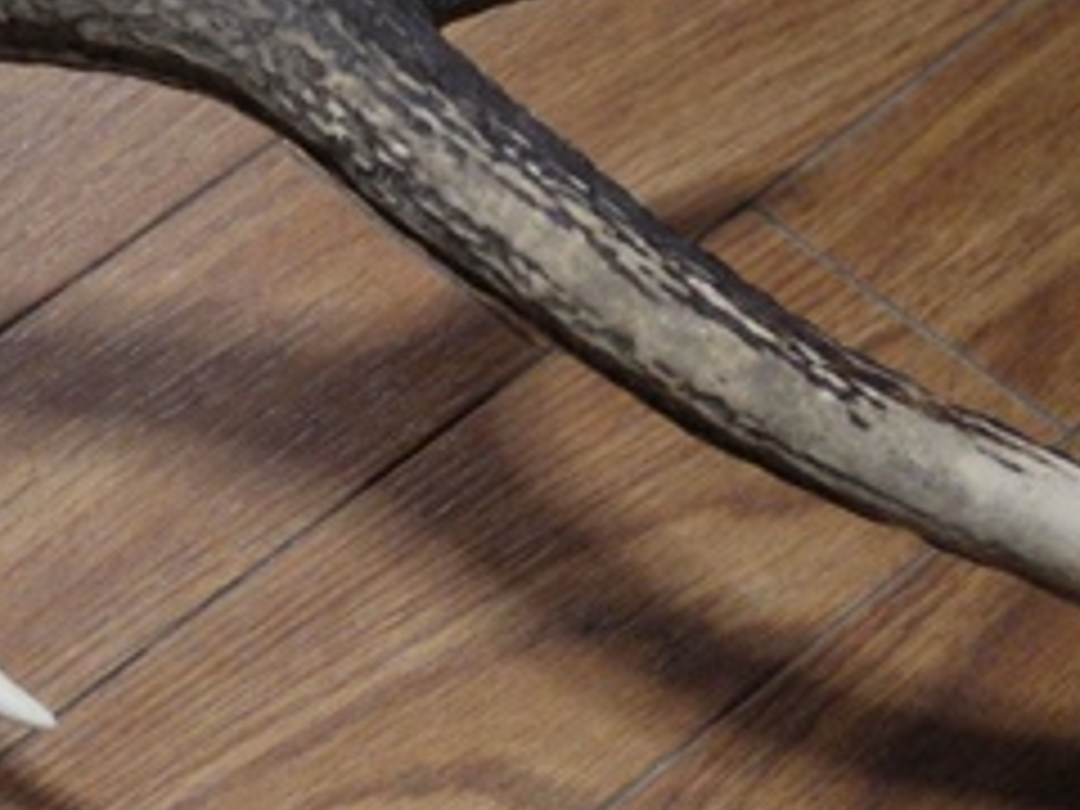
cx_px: 99
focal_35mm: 88
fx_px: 2746
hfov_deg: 21.7
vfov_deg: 16.7
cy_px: 554
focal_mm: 7.9
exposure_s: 1/60
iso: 1250
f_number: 2.9
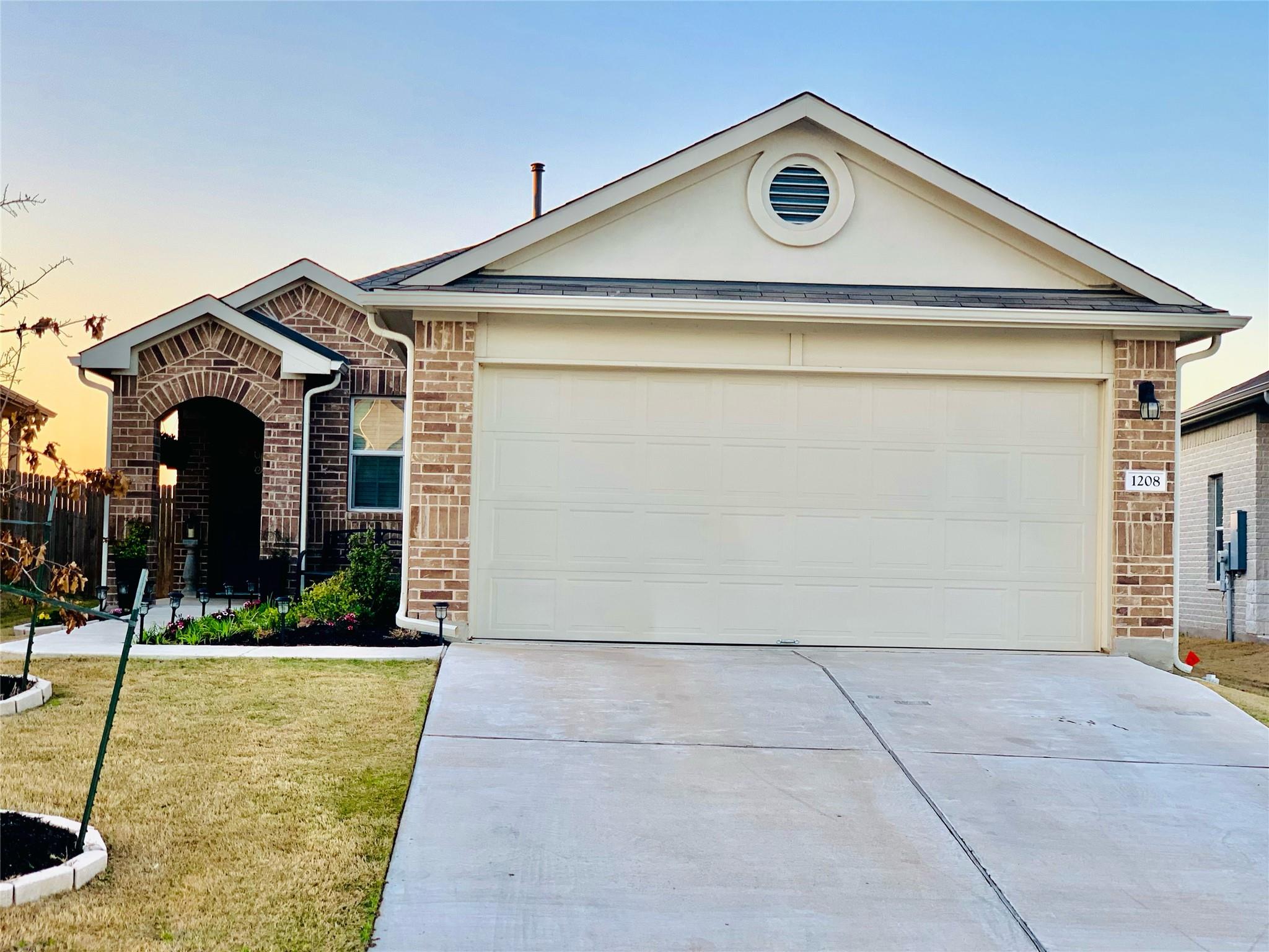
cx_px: 634
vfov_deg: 28.0
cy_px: 476
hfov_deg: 36.8
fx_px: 1906
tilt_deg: +3.3
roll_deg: -0.6
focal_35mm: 52
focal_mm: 6
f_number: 2.4
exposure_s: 1/122
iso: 16
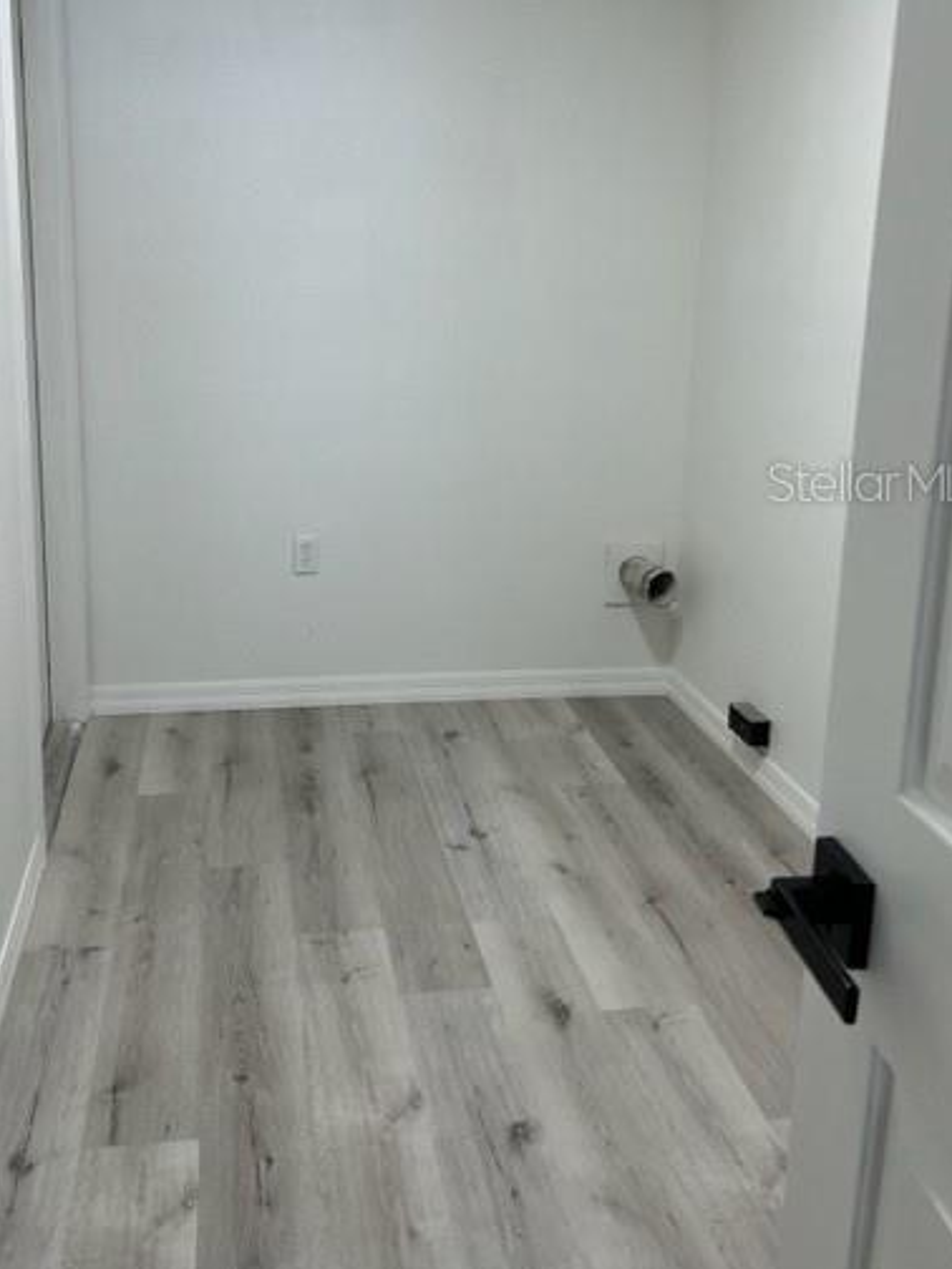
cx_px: 400
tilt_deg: -11.0
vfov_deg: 54.8
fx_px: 1210
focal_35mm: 33
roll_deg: -1.1
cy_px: 481
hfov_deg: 42.8
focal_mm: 5.7
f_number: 1.5
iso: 64
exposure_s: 1/120
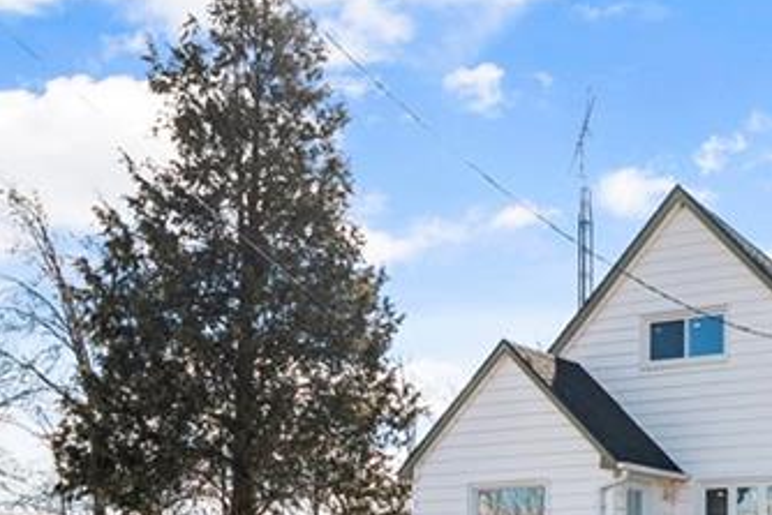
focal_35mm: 49
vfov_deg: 25.5
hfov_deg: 36.2
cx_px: 774
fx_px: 1051
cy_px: 573
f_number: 3.5
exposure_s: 1/320
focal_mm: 11
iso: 100
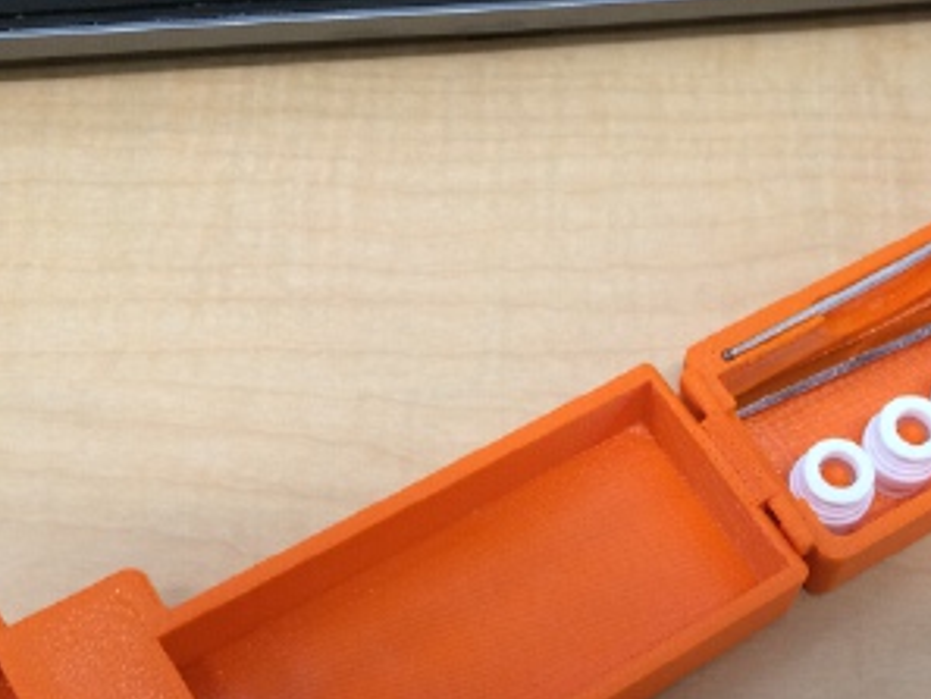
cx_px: 682
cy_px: 555
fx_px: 1399
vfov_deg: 27.5
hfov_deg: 36.1
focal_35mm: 52
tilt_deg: -66.2
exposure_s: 1/30
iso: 50
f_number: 2.2
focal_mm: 4.15
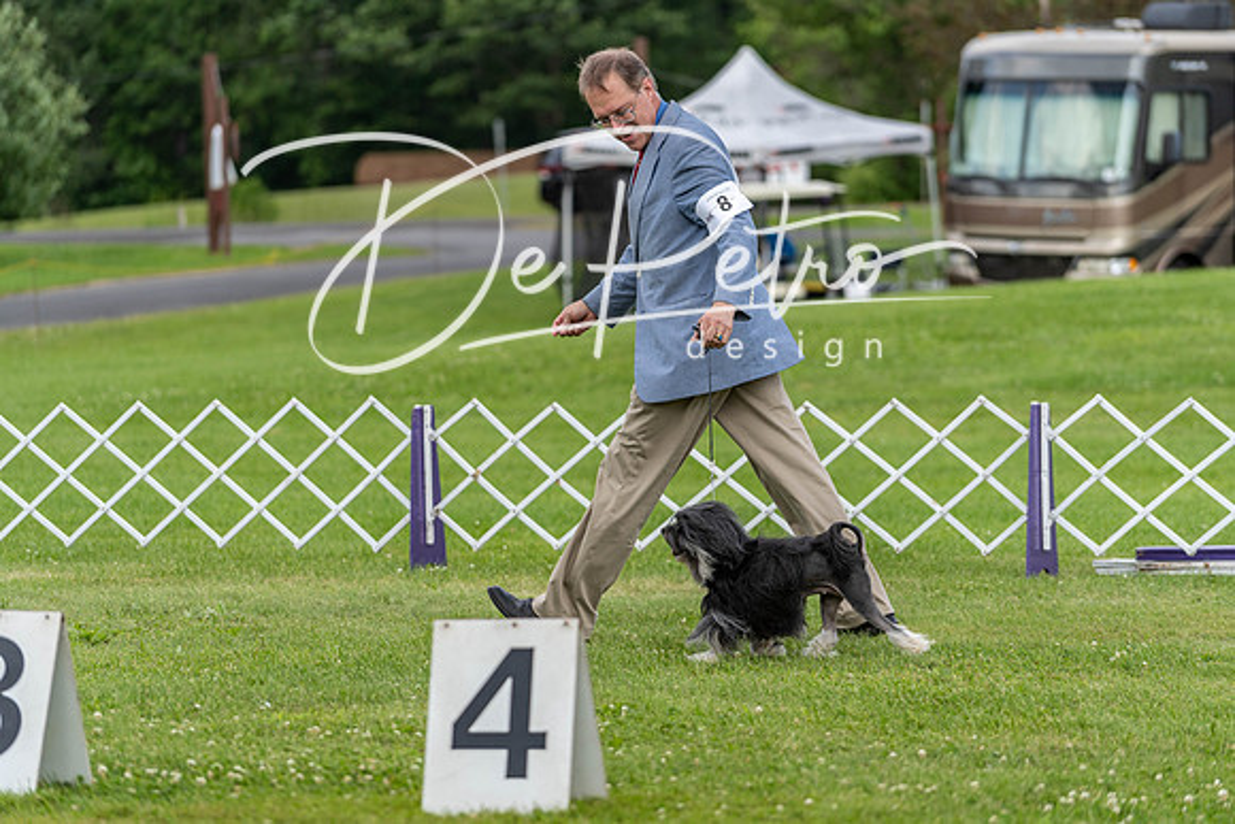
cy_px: 412
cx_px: 618
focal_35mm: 164
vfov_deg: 8.4
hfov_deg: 12.5
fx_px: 5627
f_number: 4
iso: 320
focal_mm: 164
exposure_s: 1/1000
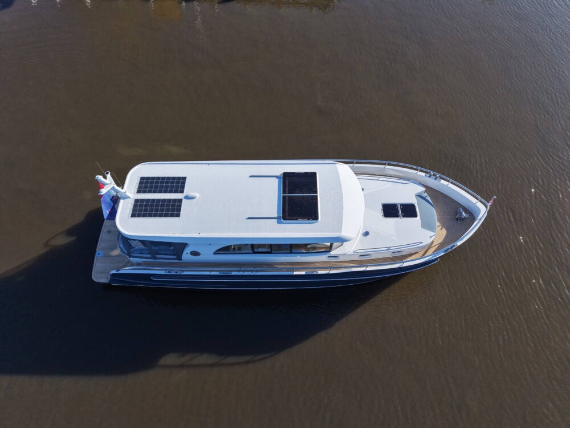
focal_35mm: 24
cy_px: 214
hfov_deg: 71.6
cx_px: 285
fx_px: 395
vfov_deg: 56.8
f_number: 1.8
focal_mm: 8.67
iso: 280
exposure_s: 1/5000
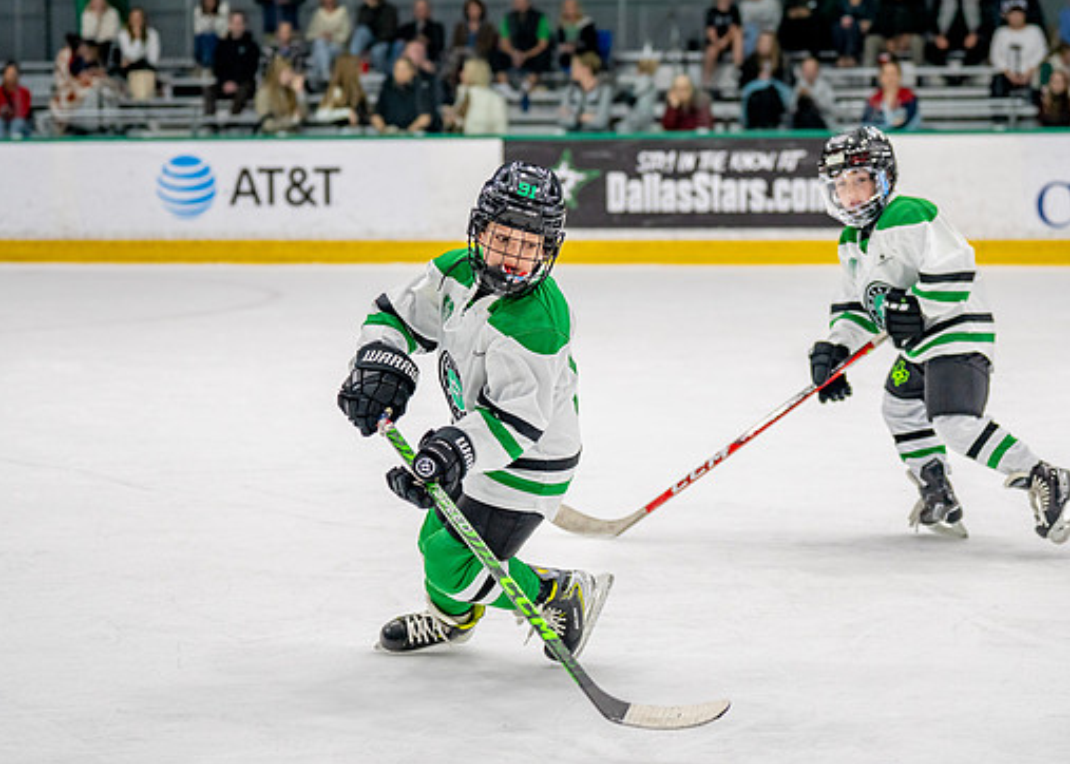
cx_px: 593
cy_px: 341
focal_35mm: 105
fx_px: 3190
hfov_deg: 19.0
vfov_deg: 13.7
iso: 1000
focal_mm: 70
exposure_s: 1/1250
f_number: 2.8
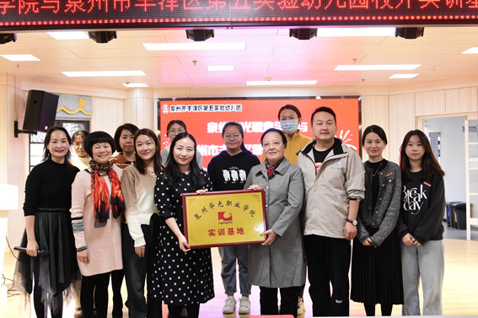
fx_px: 570
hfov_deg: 45.5
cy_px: 157
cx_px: 239
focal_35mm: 43
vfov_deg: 31.1
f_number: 4
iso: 2500
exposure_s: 1/125
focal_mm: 28
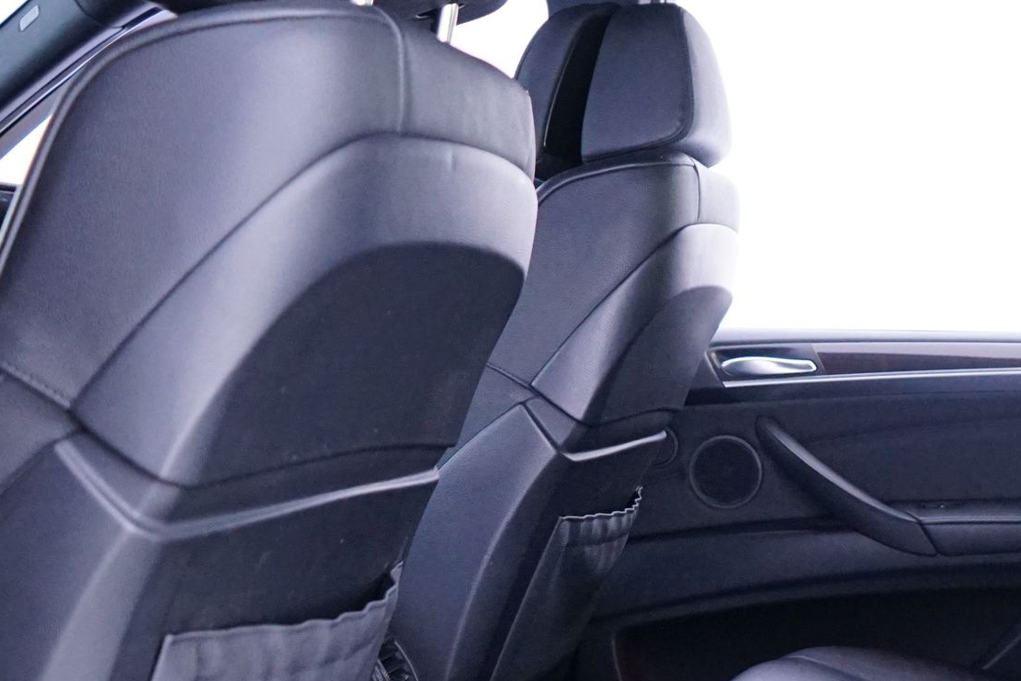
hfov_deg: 31.0
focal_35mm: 63
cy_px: 648
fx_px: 1787
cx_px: 834
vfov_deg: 21.0
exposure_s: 1/15
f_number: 3.5
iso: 3200
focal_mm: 28
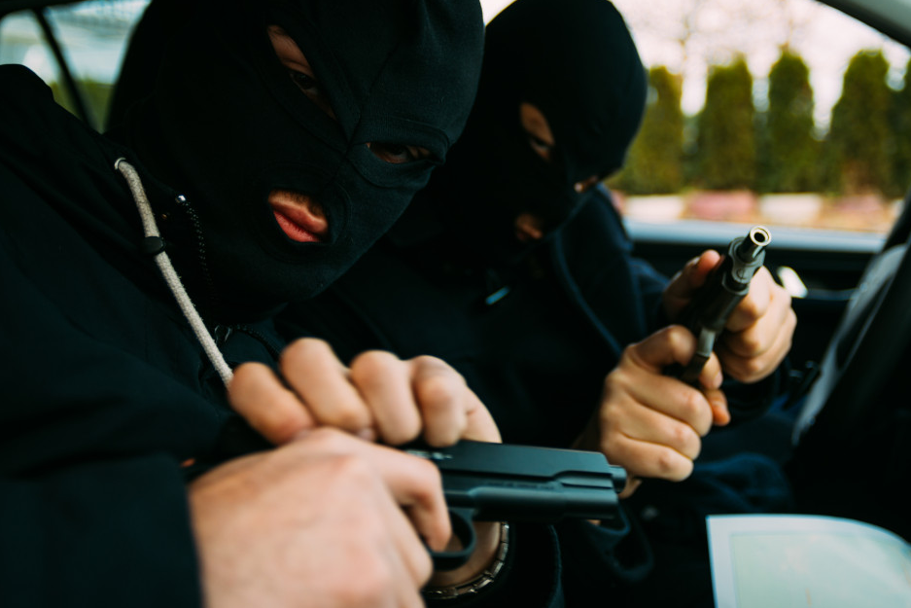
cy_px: 230
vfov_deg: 32.5
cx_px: 548
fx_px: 1038
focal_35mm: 41
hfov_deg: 47.1
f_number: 2.8
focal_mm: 32
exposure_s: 1/90
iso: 200
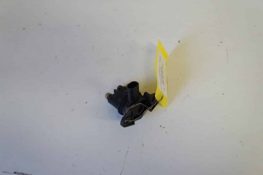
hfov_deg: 57.2
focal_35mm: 33
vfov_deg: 40.0
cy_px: 88
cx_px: 132
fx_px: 241
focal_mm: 22
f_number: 5
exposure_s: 1/60
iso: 2000
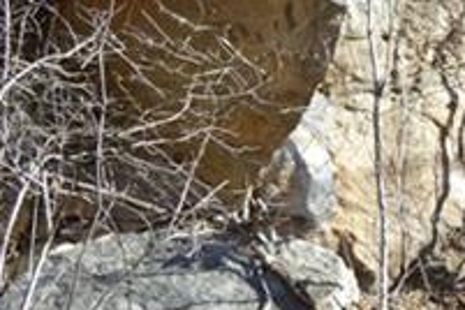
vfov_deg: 8.2
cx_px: 953
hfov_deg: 11.0
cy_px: 44
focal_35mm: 168
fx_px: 2170
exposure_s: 1/250
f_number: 5.6
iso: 180
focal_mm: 22
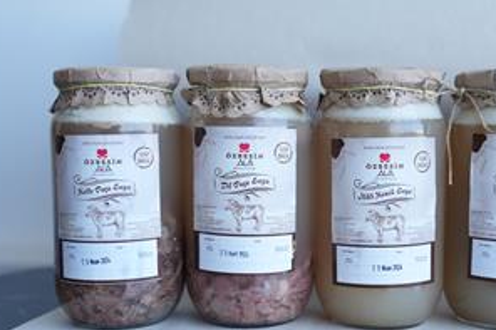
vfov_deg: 25.0
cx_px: 310
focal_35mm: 54
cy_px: 179
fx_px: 744
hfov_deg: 36.7
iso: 160
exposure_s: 1/100
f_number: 2.8
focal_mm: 40
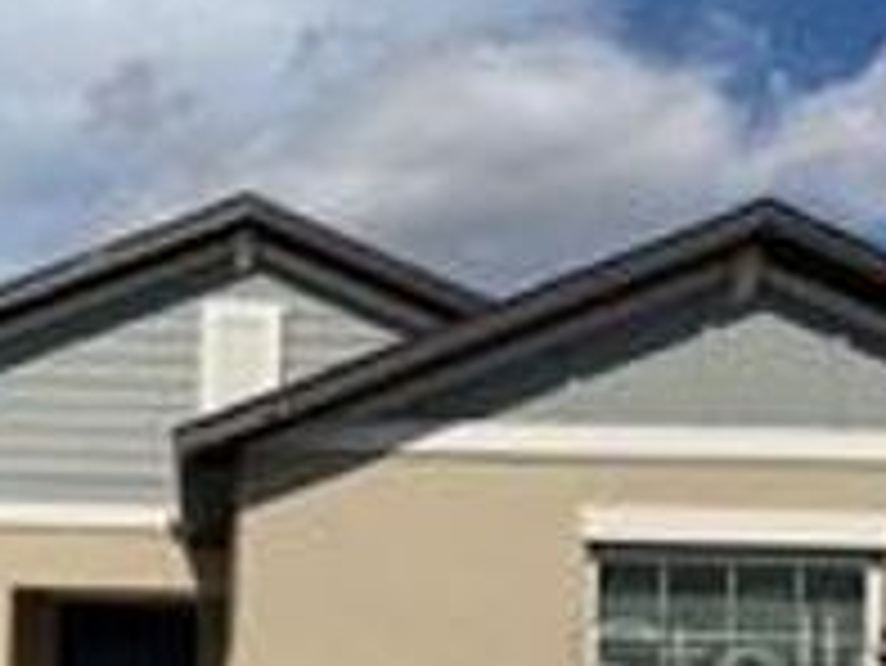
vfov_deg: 23.1
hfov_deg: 30.8
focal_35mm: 61
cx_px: 171
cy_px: 668
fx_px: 1562
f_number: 1.78
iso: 80
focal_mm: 6.76
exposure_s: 1/11905
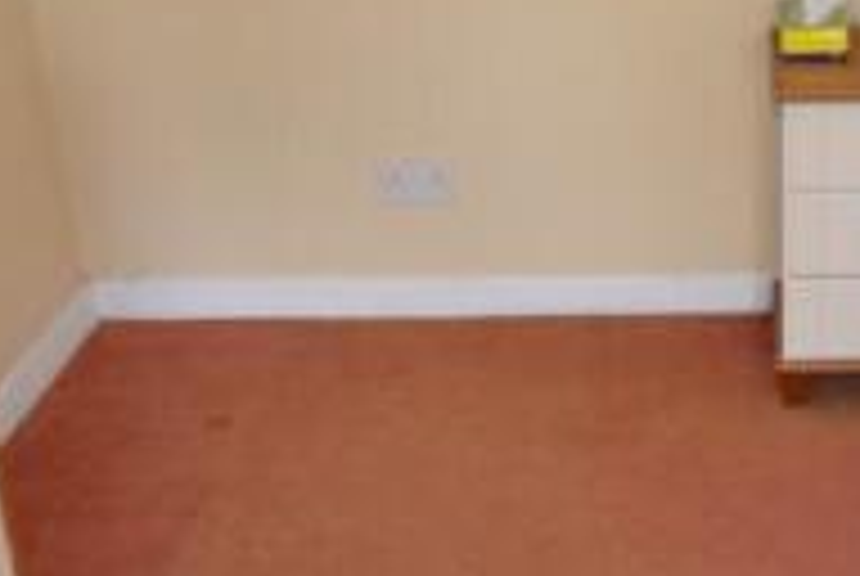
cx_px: 808
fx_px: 1596
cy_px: 349
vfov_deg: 20.4
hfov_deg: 28.7
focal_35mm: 67
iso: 720
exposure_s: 1/60
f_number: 3.8
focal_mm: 13
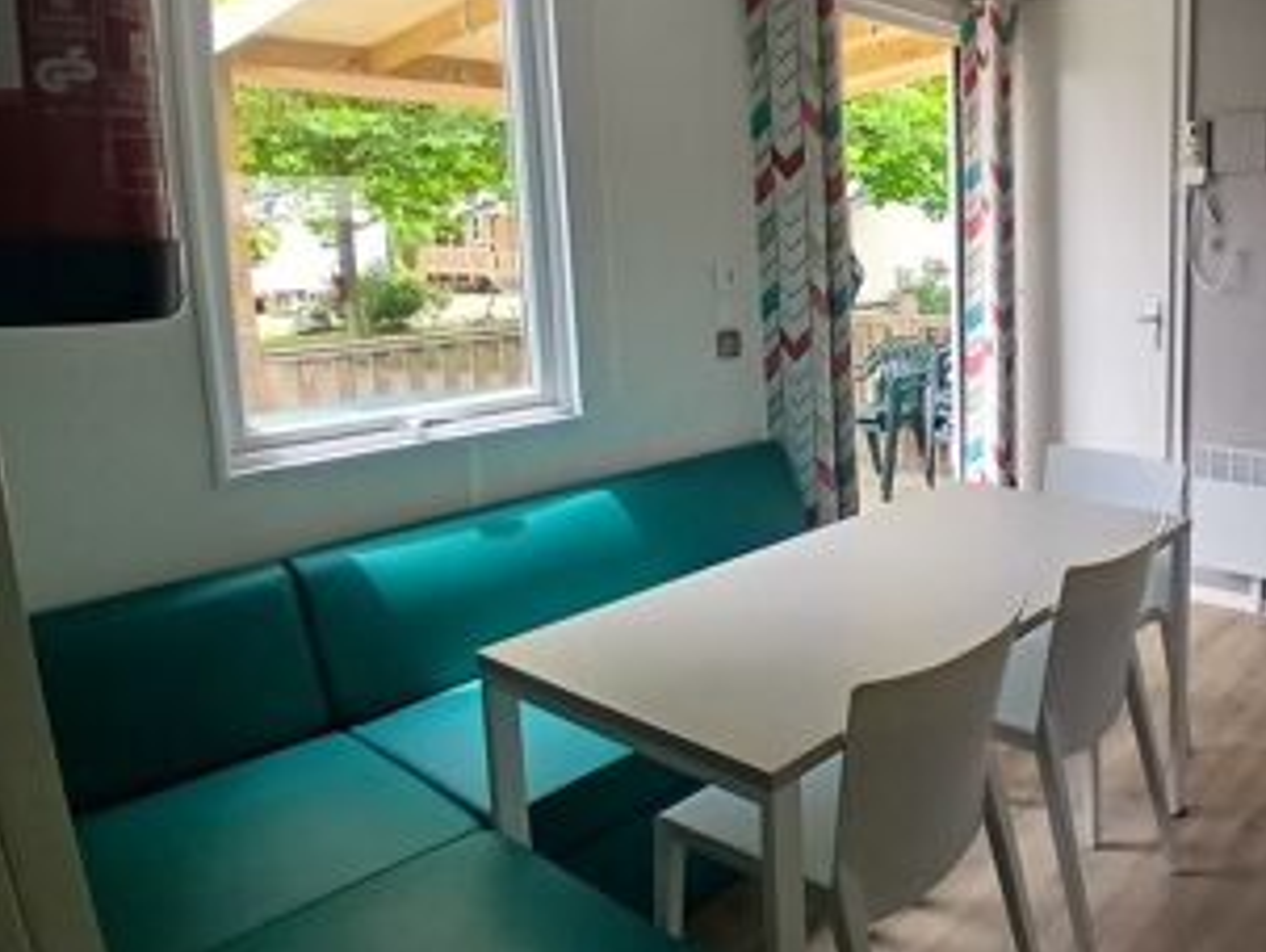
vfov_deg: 51.0
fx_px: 988
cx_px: 1002
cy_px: 373
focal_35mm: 27
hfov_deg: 60.4
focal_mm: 1.4
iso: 80
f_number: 2.2
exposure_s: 1/100
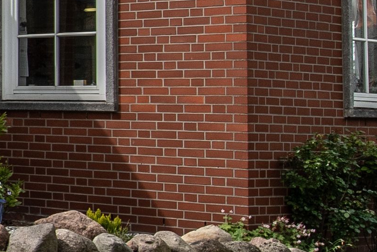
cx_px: -694
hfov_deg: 11.8
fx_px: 1173
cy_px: 42
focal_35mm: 112
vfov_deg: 12.2
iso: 200
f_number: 7.1
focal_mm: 15
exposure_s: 1/640
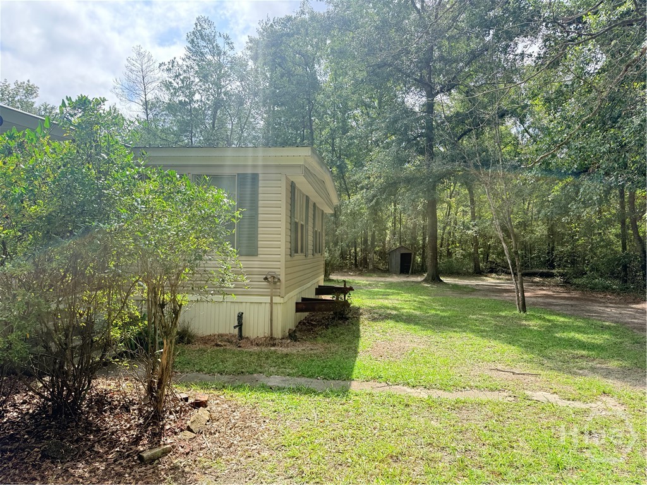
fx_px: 449
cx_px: 324
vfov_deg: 56.8
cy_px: 242
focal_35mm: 24
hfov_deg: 71.6
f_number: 1.78
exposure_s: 1/1689
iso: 100
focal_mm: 6.76
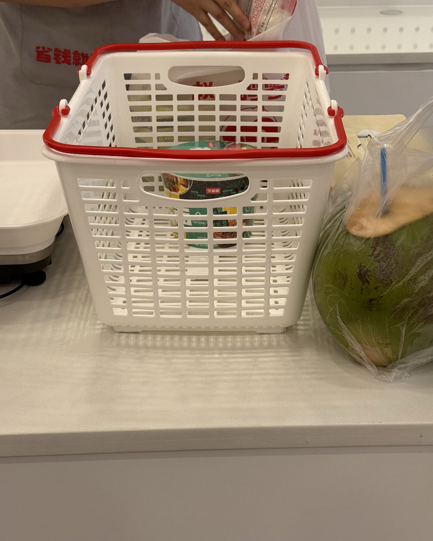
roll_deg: -0.9
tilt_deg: -28.5
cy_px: 272
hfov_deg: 29.7
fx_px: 817
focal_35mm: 51
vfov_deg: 36.7
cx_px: 216
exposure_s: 1/439
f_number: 1.78
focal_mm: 6.76
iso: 64
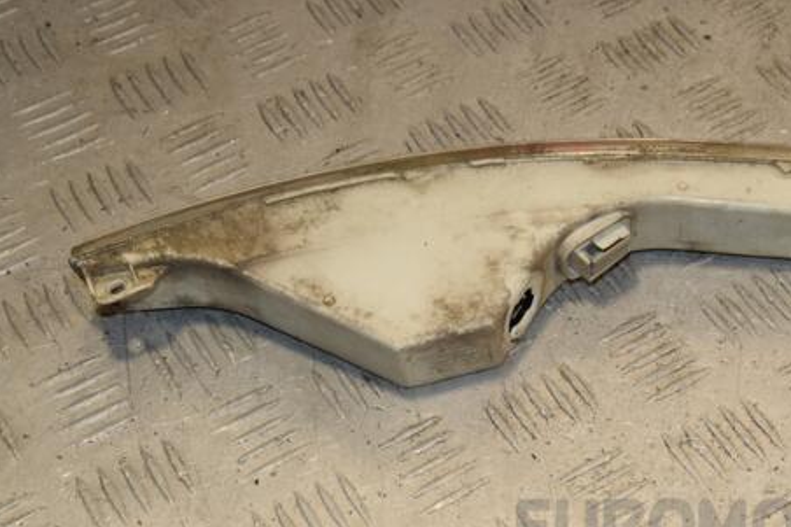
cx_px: 483
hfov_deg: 22.7
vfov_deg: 15.2
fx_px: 1969
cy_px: 292
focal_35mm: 90
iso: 800
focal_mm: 45
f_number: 10
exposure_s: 1/200
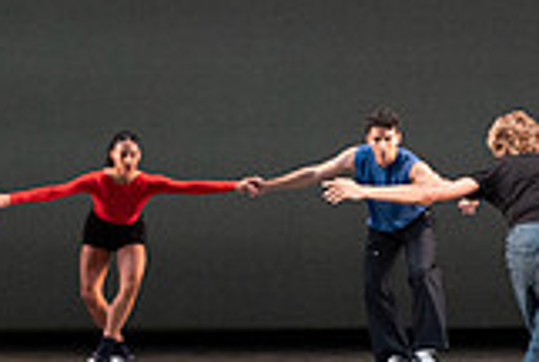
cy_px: -28
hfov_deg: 5.9
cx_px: 231
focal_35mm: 349
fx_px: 5235
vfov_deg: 3.9
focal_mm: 97
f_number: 5
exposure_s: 1/400
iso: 8000
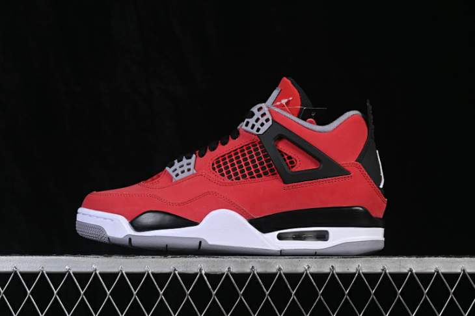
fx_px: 989
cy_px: 158
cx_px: 238
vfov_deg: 18.2
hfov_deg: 27.0
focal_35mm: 75
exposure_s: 1/80
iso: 160
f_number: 8
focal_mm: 50
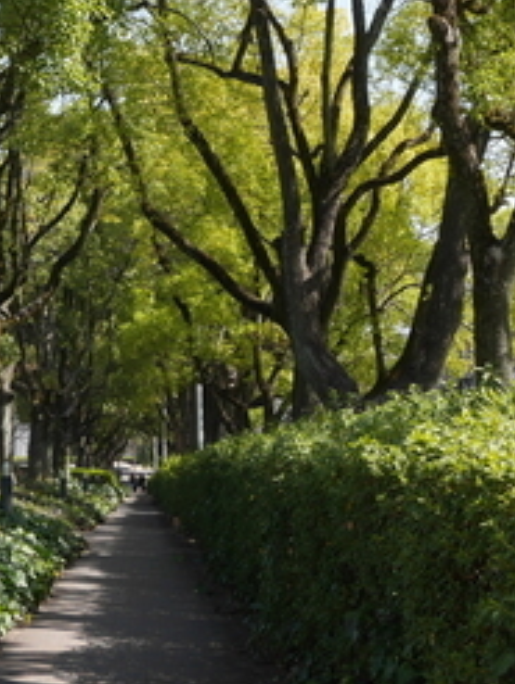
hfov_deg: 17.5
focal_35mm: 83
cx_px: 40
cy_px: 100
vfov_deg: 23.1
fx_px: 1644
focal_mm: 17
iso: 200
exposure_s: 1/200
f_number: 6.3
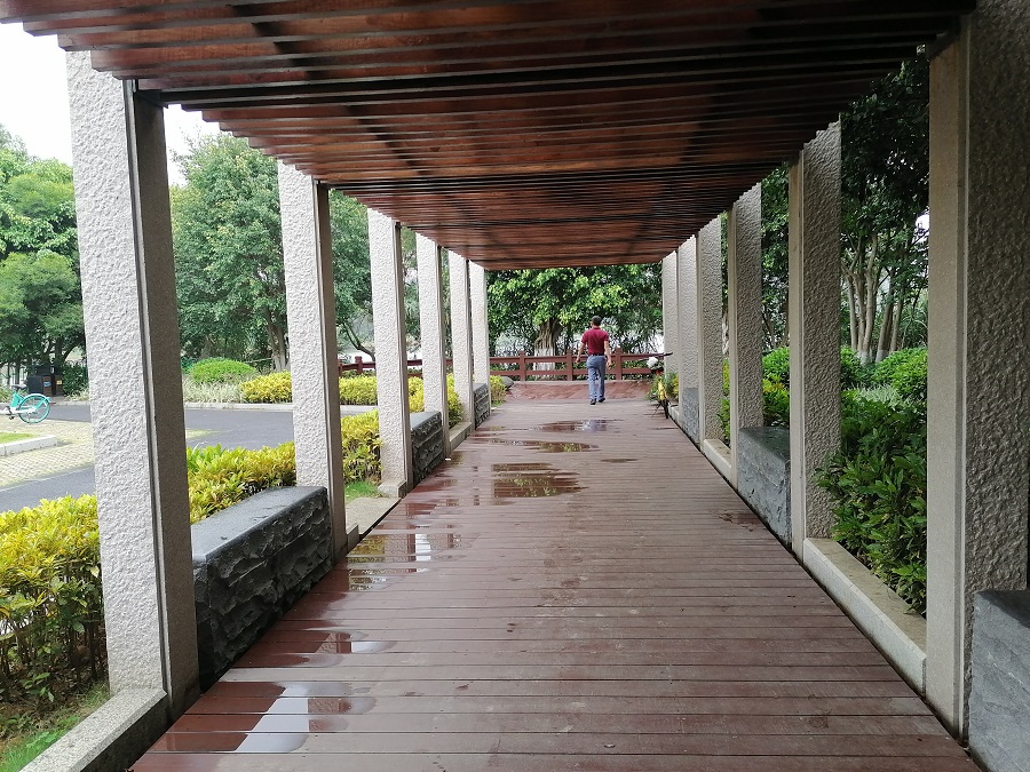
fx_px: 803
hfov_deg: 65.3
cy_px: 386
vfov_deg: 51.4
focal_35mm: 27
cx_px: 515
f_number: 1.8
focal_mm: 5.3
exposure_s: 1/148
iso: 50
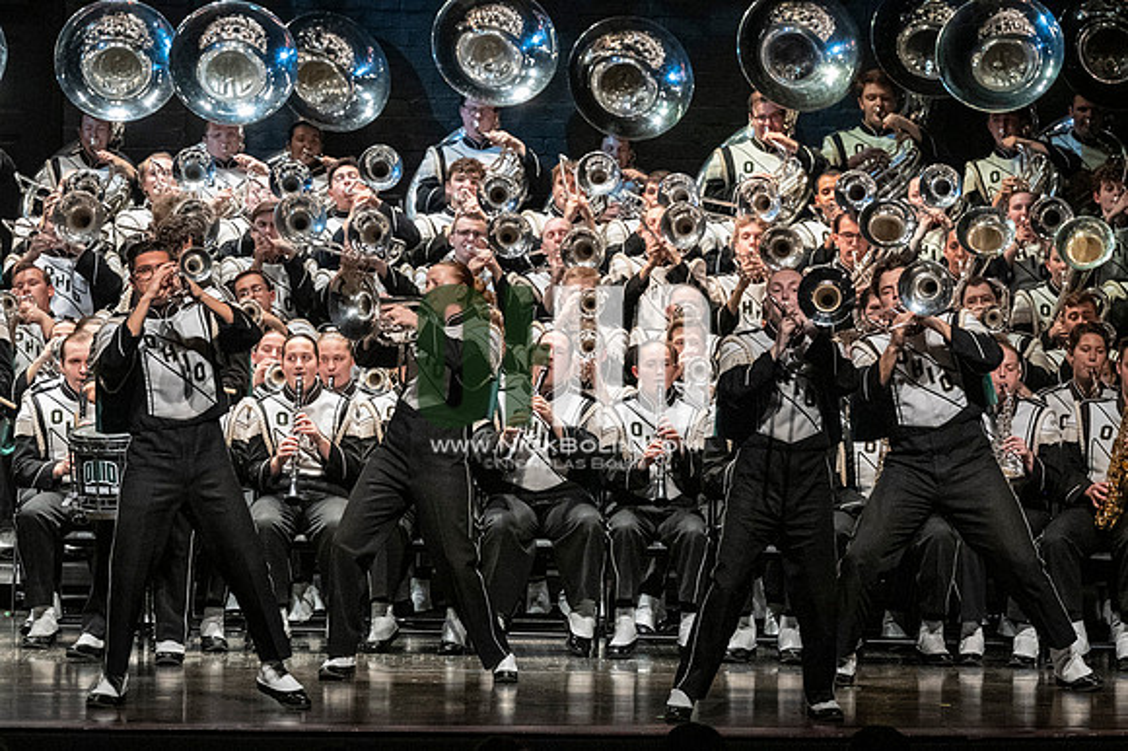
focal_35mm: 217
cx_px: 564
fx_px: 6795
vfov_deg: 6.3
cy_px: 376
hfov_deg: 9.5
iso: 4000
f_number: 4
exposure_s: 1/500
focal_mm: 145
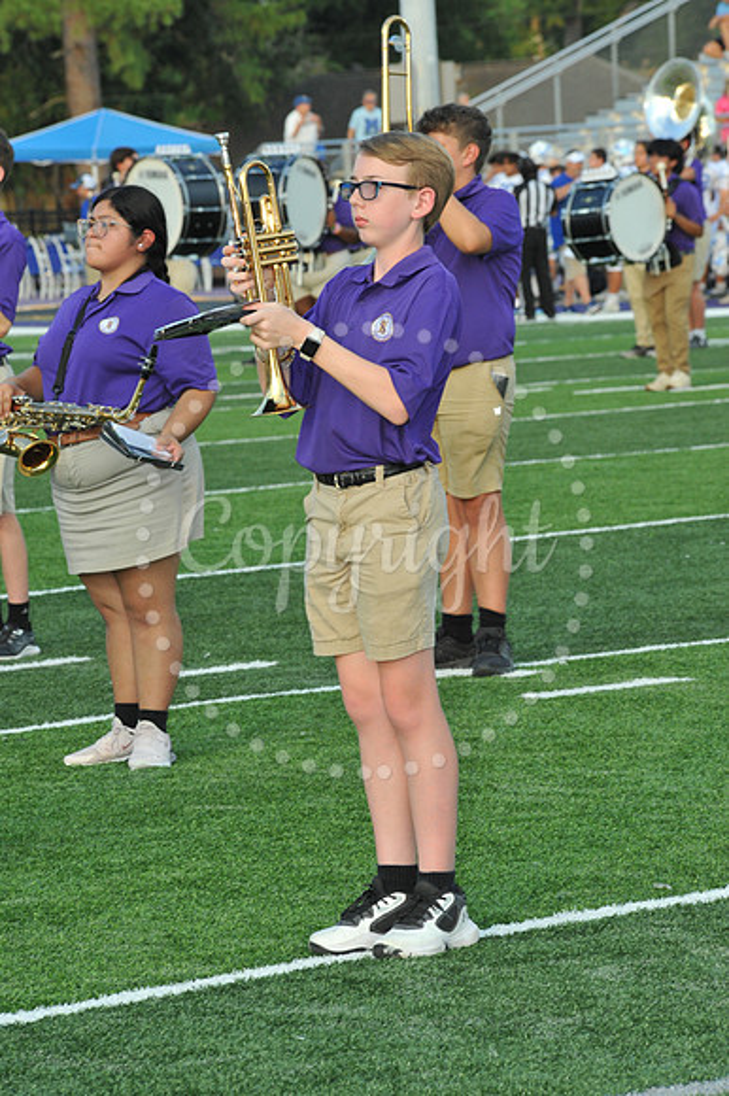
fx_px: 6082
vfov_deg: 10.3
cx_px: 364
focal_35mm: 200
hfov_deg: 6.9
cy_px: 548
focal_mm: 200
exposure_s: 1/250
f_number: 13
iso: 1600
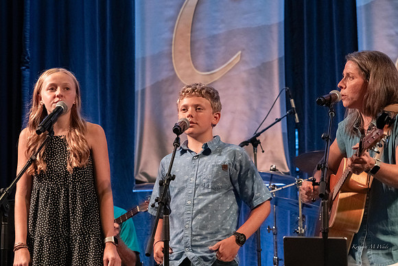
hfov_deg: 18.4
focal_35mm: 111
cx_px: 168
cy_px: 112
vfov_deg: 12.3
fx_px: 1227
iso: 6400
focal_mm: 96
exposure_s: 1/250
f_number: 5.6
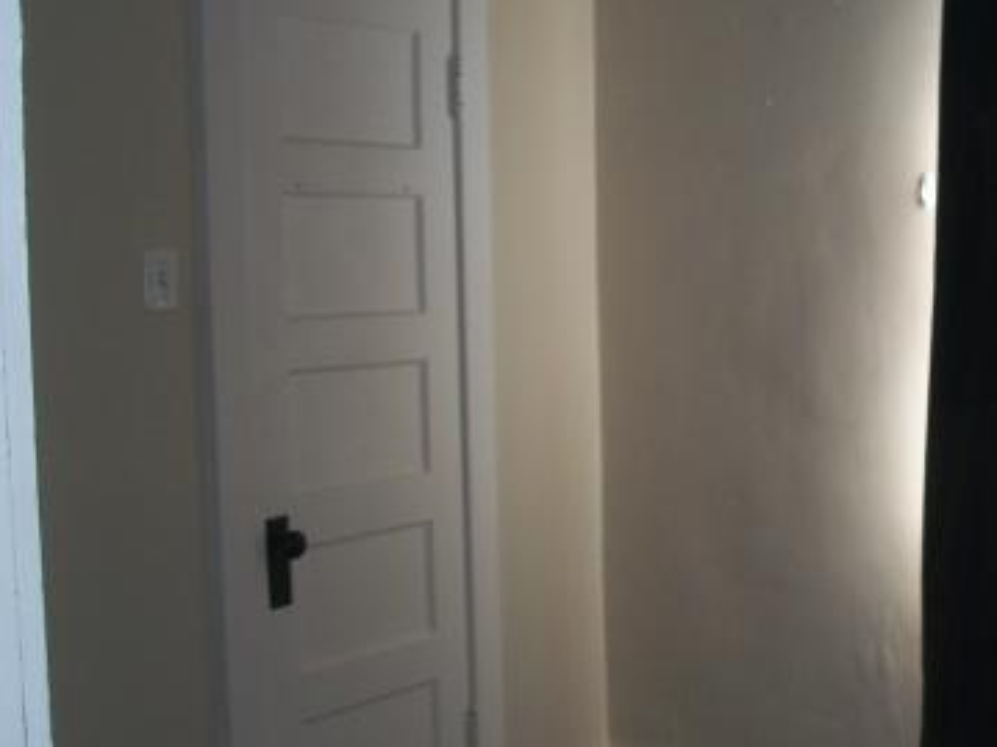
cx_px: 833
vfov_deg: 25.6
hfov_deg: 32.6
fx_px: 1641
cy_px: 394
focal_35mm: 57
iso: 80
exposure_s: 1/30
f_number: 2.9
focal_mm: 5.7
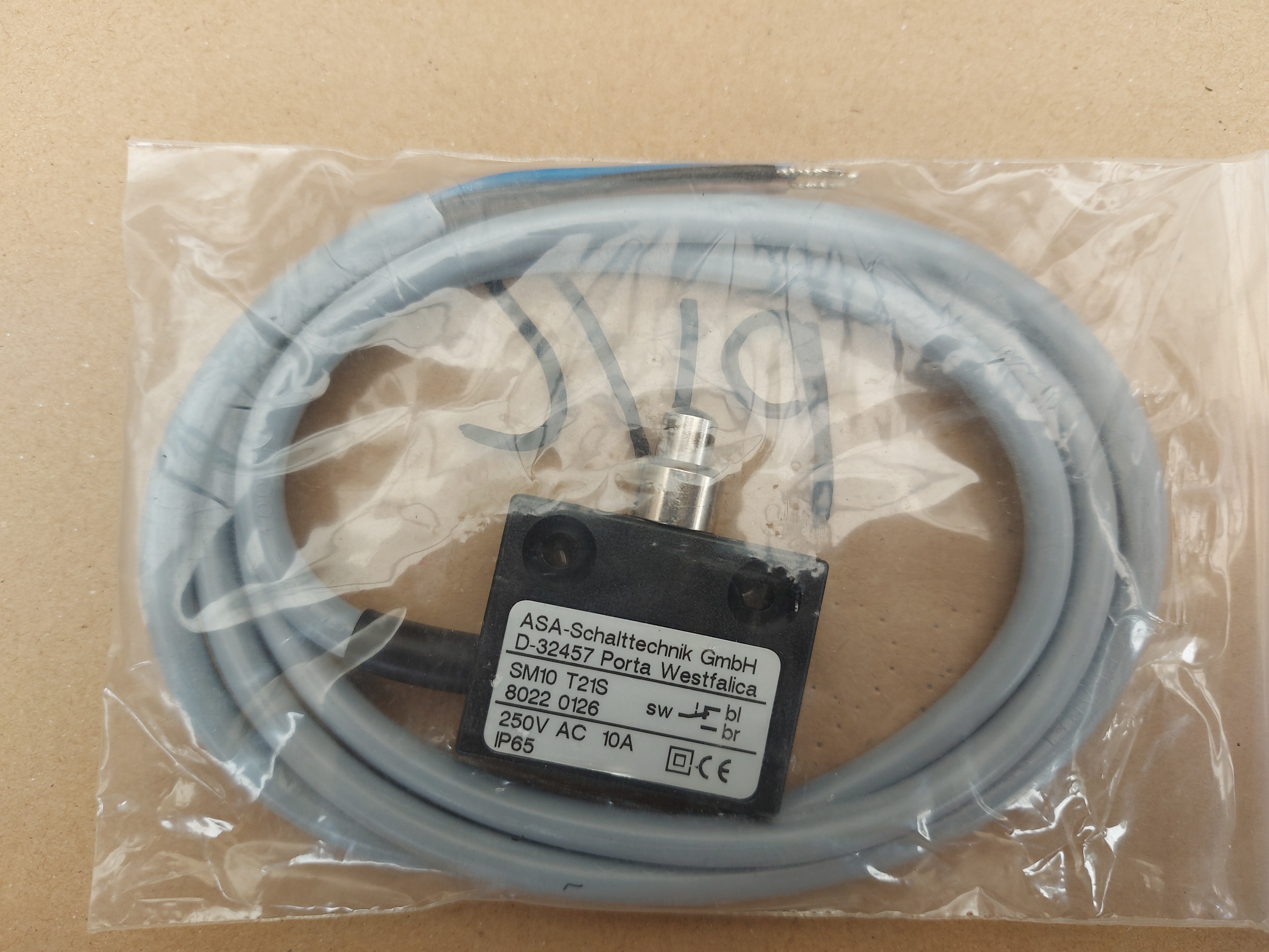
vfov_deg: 56.8
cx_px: 634
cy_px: 476
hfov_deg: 71.6
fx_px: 880
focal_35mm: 24
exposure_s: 1/100
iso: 40
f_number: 1.8
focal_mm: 5.23
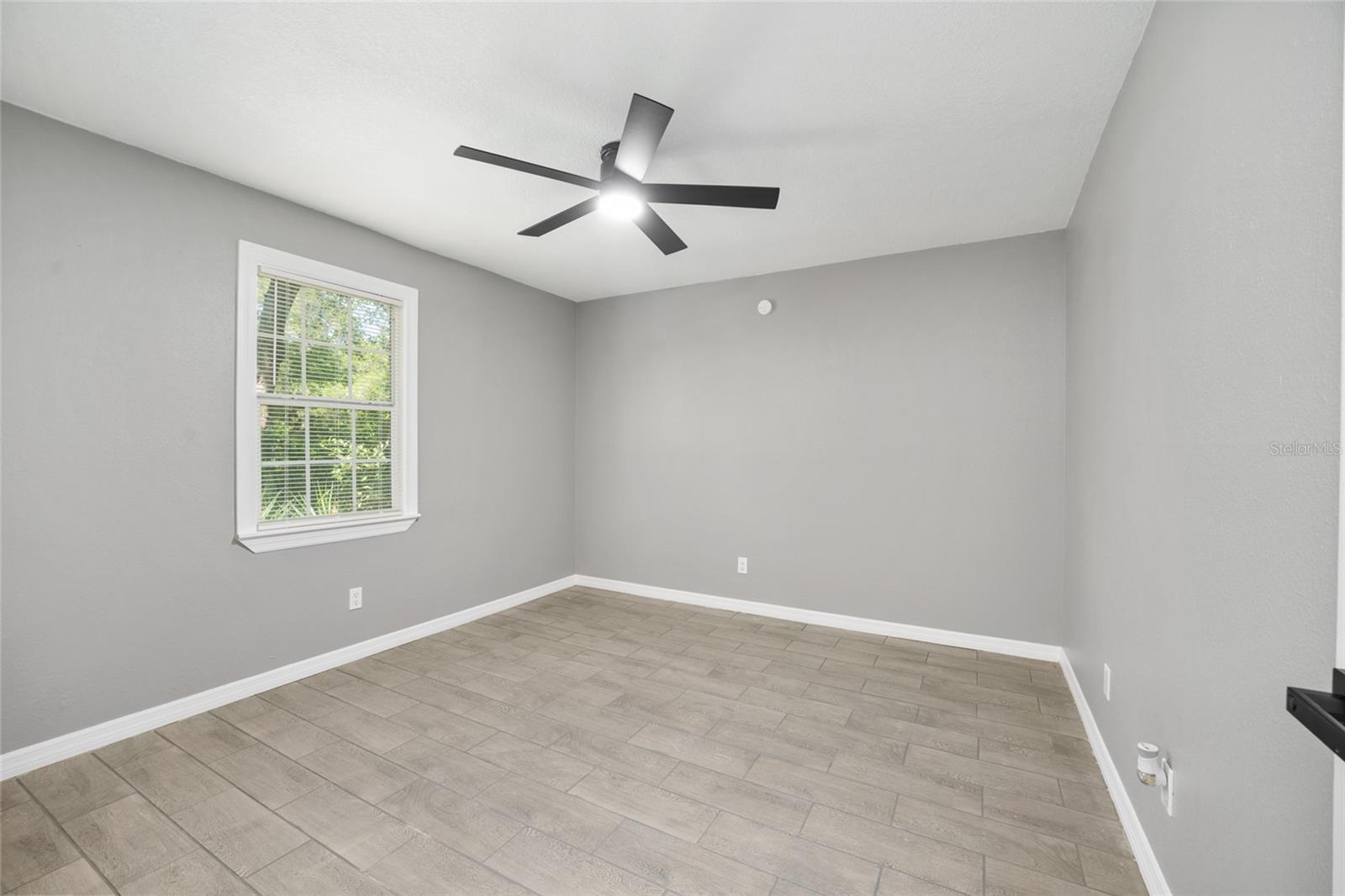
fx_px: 523
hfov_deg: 104.3
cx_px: 672
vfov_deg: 81.2
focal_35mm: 14
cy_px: 448
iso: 400
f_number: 7.1
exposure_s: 1/1.67
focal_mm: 14
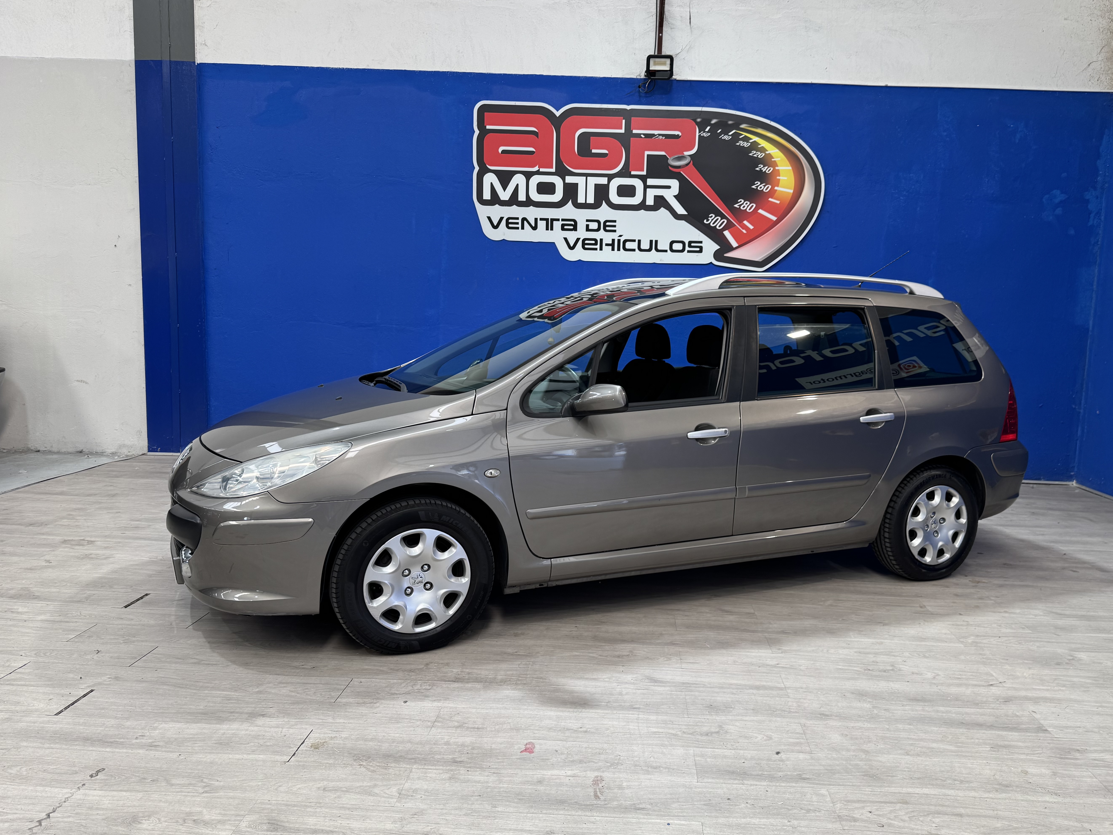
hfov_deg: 67.2
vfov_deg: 53.1
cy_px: 423
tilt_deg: -6.0
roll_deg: -1.2
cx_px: 595
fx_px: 836
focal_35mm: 26
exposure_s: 1/100
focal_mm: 6.76
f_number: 1.78
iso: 80
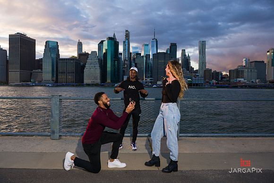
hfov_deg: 69.4
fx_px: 198
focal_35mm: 26
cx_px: 137
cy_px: 92
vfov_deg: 49.6
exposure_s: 1/125
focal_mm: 26
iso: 200
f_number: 5
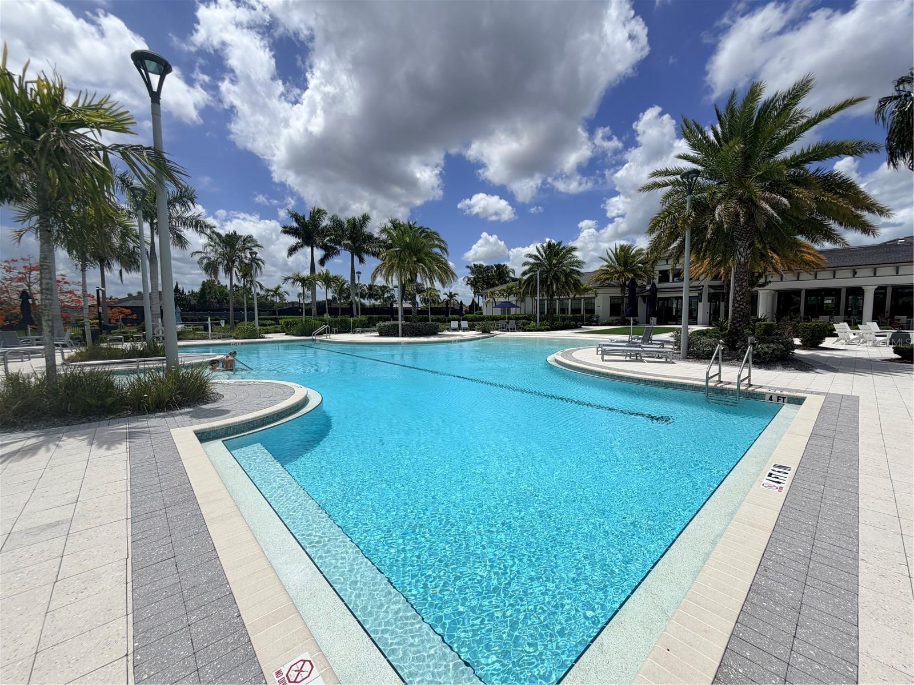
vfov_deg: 85.7
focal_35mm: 14
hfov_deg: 102.1
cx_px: 457
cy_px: 342
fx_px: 370
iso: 20
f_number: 2.2
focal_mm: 2.22
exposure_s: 1/2320
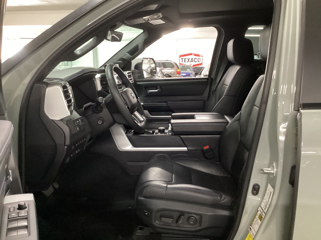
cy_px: 120
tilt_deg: -13.5
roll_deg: +0.4
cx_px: 160
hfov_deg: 58.4
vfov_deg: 45.4
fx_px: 287
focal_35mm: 31
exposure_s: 1/25
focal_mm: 3.3
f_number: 2.4
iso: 500
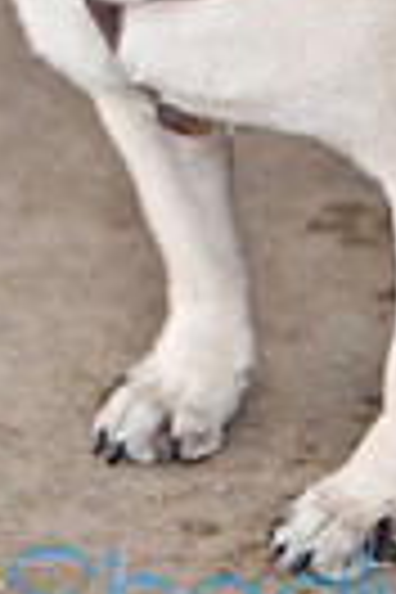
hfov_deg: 5.4
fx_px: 4224
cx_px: 43
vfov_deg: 7.9
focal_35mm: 256
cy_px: -184
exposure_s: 1/100
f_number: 2.8
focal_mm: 50
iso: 200
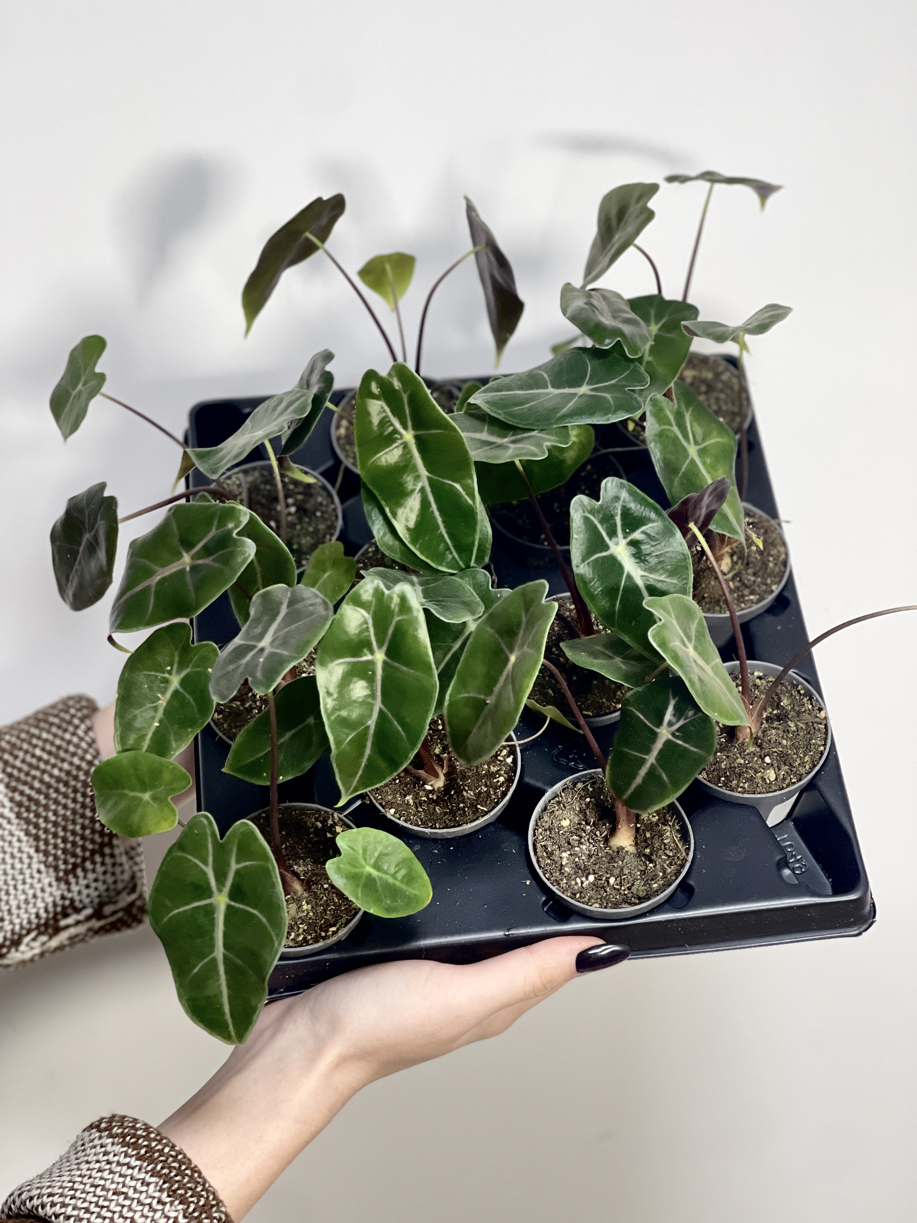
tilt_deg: -18.4
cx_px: 458
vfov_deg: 30.3
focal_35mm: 64
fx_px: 2261
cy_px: 612
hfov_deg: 22.9
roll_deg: -0.6
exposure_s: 1/100
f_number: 2.2
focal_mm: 7.5
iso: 160
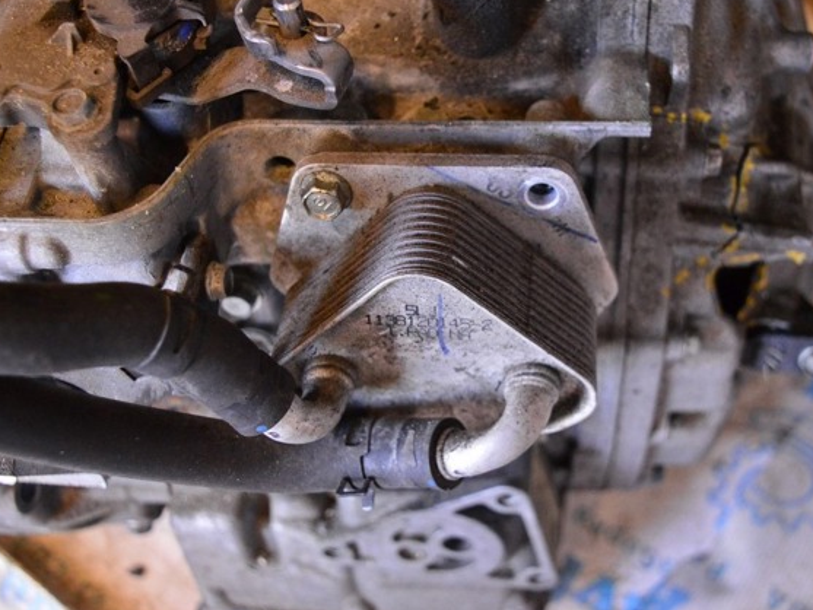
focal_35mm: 43
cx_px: 420
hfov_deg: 43.8
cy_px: 306
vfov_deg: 33.6
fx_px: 1010
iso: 3200
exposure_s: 1/100
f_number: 4
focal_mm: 26
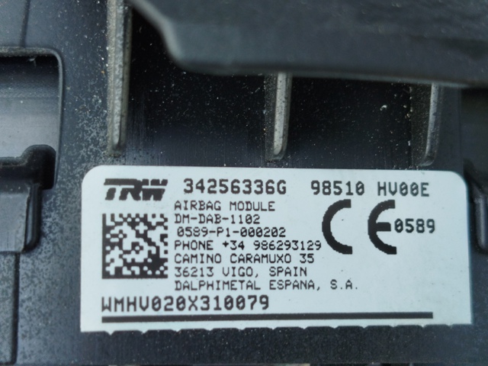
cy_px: 183
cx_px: 244
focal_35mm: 72
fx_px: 1015
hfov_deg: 27.0
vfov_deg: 20.4
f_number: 1.7
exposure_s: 1/100
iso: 80
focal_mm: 5.31
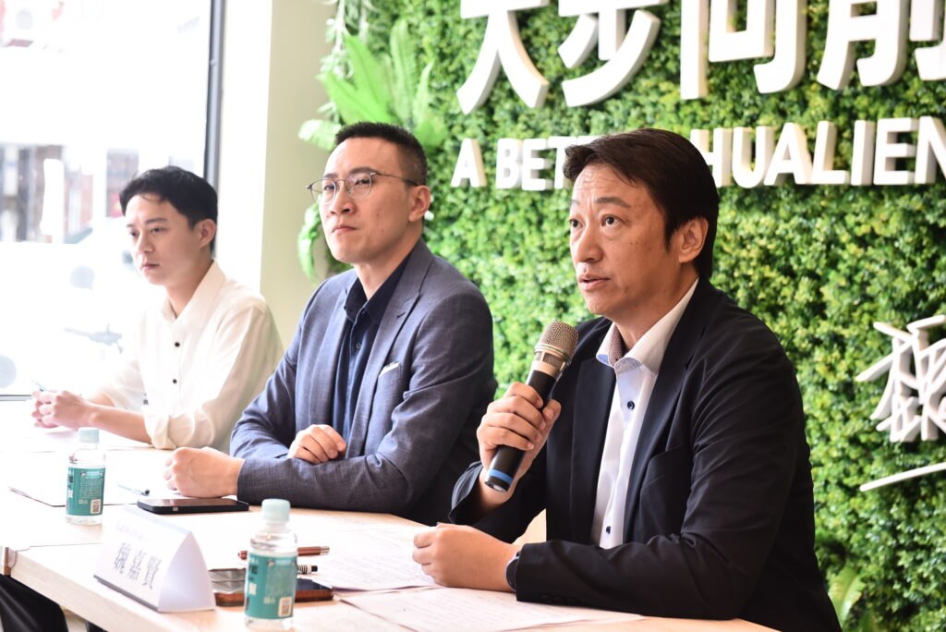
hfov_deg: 28.8
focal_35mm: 70
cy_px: 316
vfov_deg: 19.5
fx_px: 1840
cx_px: 473
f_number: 5.6
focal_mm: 70
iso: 1000
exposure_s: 1/125
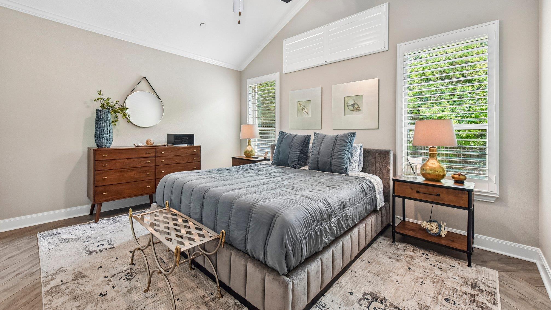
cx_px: 272
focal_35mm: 16
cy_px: 132
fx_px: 234
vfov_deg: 66.7
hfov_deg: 99.4
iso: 500
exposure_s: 1/15
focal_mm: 15
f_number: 8
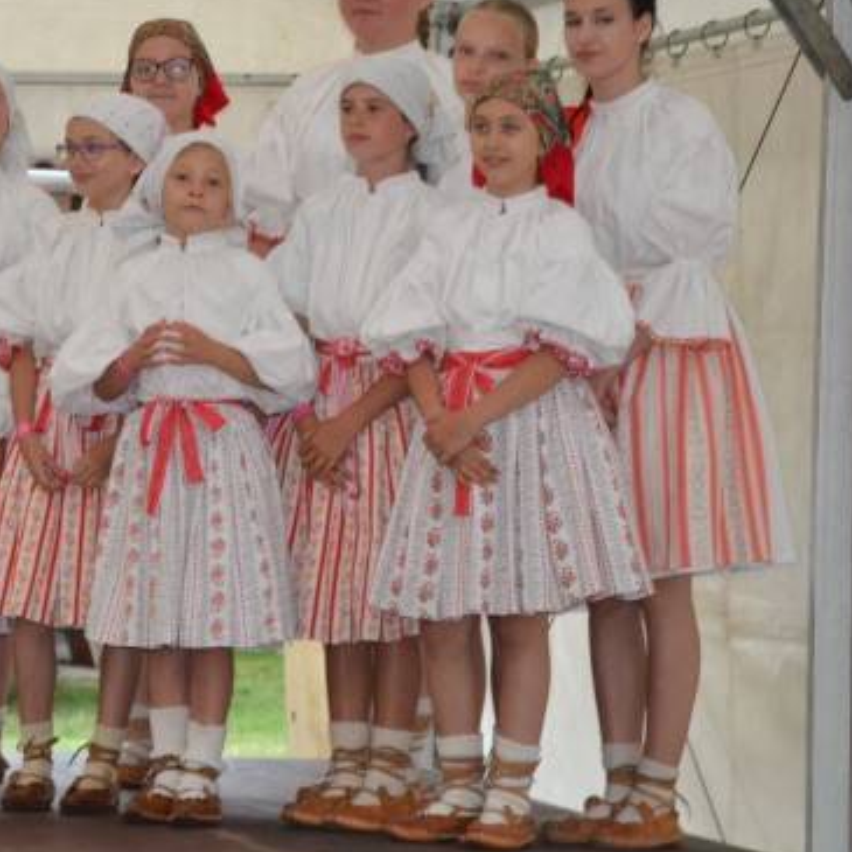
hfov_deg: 9.9
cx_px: 184
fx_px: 4901
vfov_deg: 9.9
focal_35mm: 176
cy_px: 394
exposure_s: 1/60
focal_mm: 70
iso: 2500
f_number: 5.3
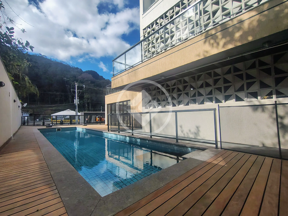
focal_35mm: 16
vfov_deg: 78.1
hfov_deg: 94.5
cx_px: 144
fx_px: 133
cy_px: 108
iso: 100
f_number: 2.2
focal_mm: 1.66
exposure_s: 1/1199
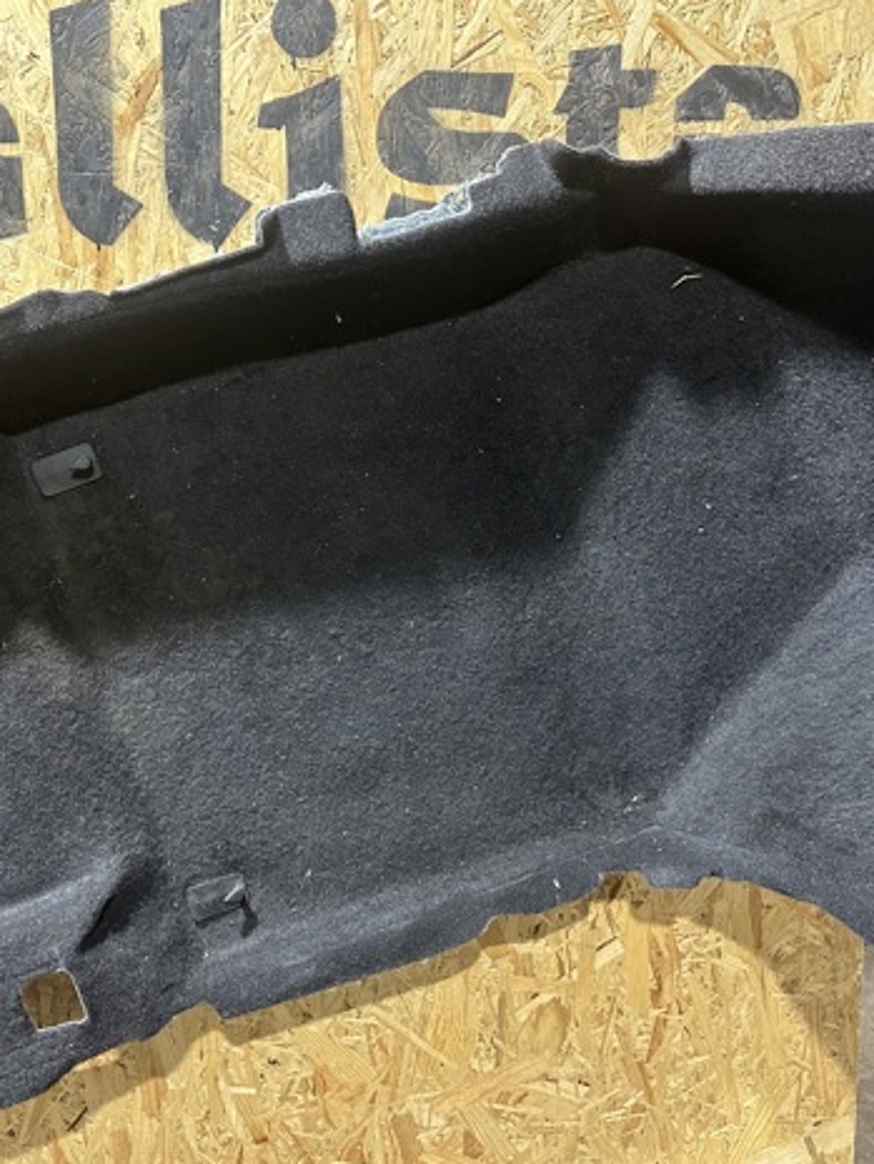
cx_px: 388
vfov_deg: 55.3
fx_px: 1110
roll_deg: +2.1
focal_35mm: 33
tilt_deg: -8.0
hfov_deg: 42.9
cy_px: 574
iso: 400
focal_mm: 6.86
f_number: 1.78
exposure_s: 1/50
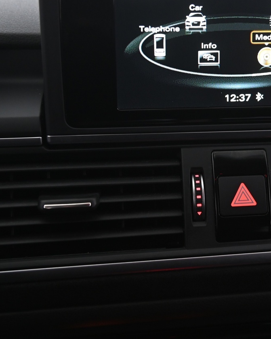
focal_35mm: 69
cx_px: 221
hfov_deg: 21.8
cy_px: 135
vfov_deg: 27.5
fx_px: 692
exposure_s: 1/25
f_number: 4
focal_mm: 38
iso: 2000
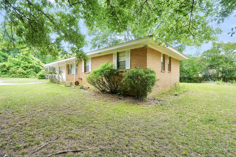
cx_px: 111
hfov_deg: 91.4
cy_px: 79
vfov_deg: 68.8
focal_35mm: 18
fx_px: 115
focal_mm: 11
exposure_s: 1/80
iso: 100
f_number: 5
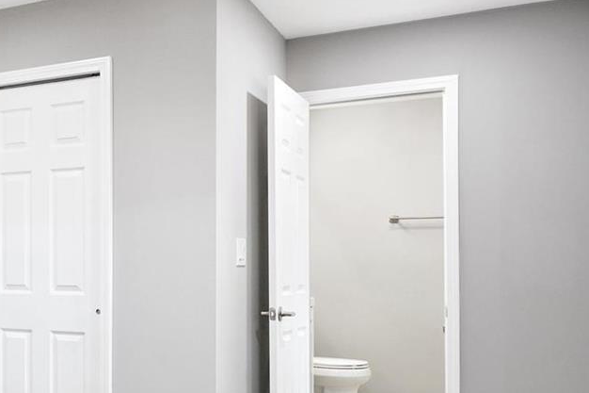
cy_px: 287
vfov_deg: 28.9
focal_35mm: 46
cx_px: 65
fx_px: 752
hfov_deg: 39.8
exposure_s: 1/10
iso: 400
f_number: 8
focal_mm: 9
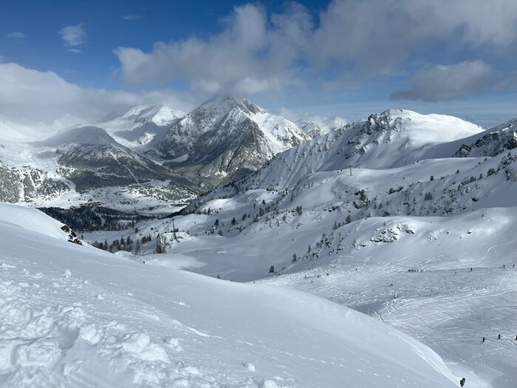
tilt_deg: -10.2
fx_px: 388
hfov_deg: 67.3
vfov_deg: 53.1
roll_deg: +0.3
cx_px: 258
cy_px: 194
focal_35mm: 26
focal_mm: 5.7
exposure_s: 1/16393
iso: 50
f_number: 1.5
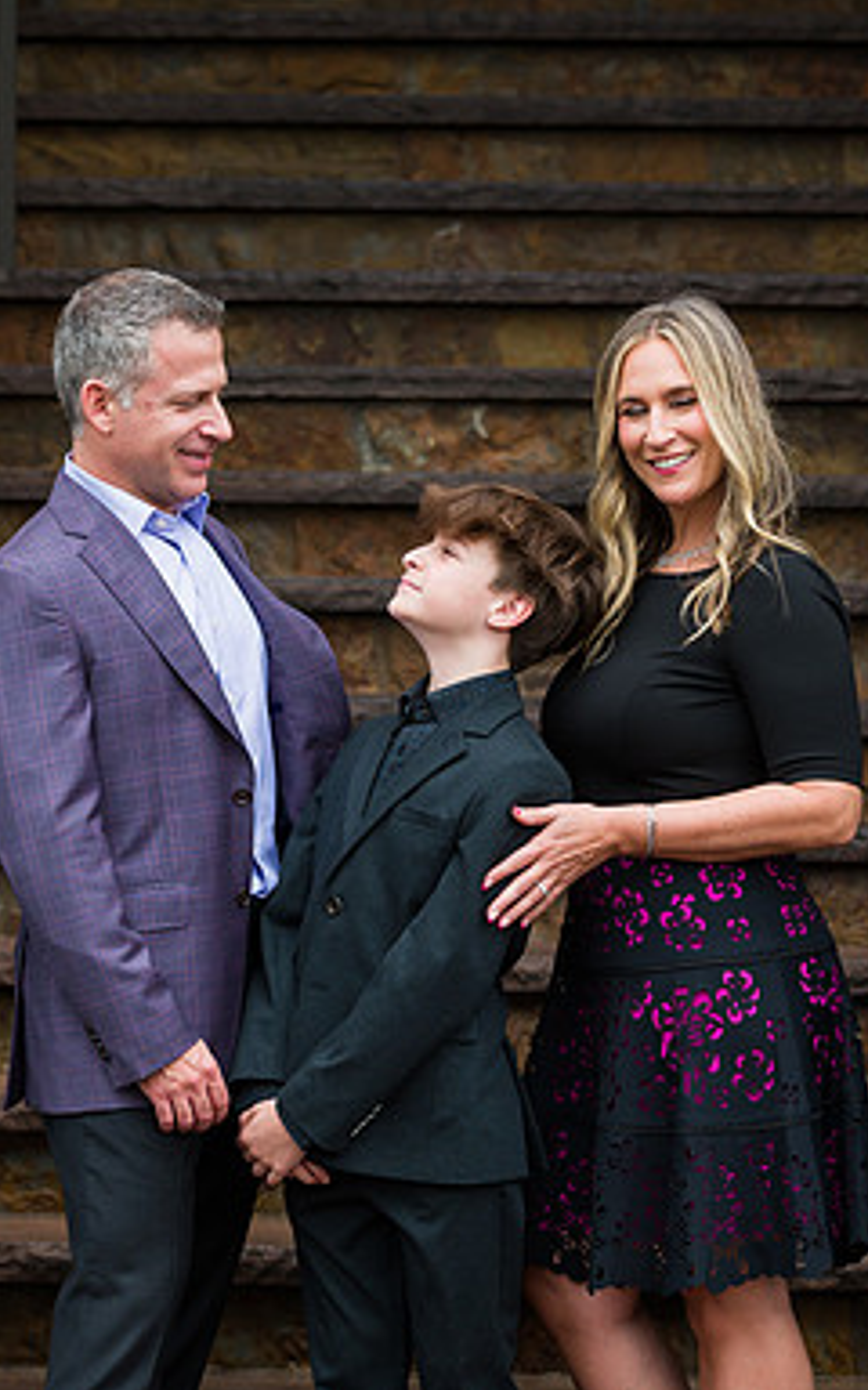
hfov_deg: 8.4
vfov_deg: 13.4
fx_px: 5904
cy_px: 685
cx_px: 439
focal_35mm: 156
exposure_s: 1/200
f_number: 4
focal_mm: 98
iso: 200
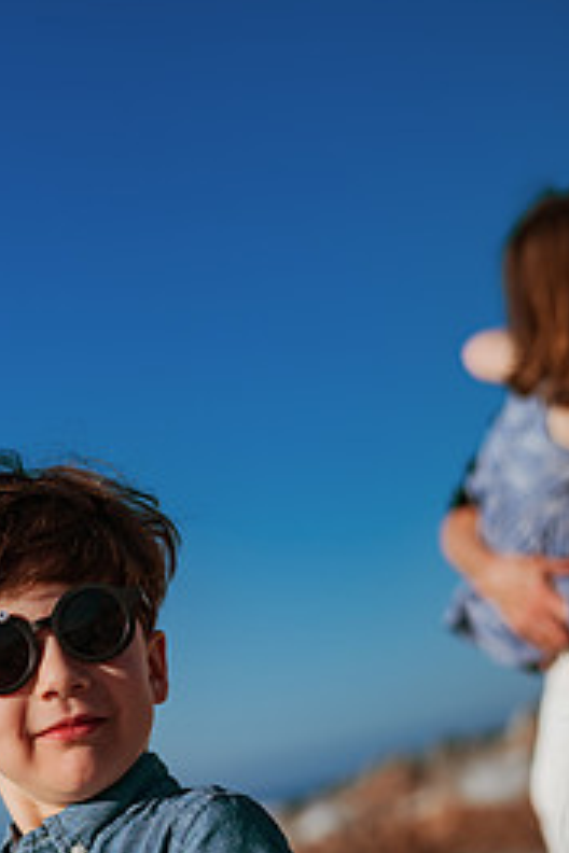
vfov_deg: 20.4
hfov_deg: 13.8
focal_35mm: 99
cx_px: 184
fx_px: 2347
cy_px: 679
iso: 50
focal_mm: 58
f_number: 3.2
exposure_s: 1/8000
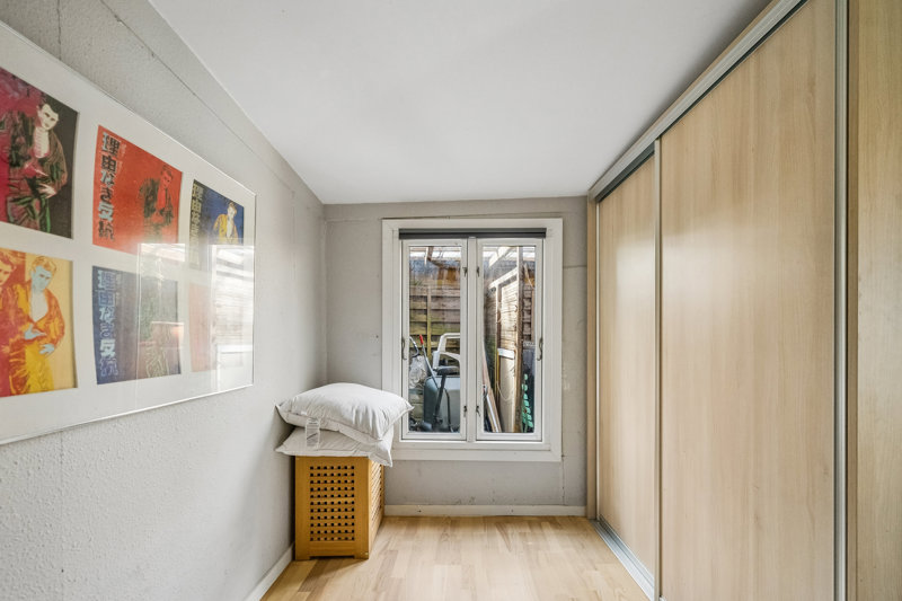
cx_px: 451
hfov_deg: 100.4
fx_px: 376
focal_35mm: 15
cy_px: 300
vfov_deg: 77.3
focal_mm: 15
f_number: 5
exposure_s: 1/250
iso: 3200
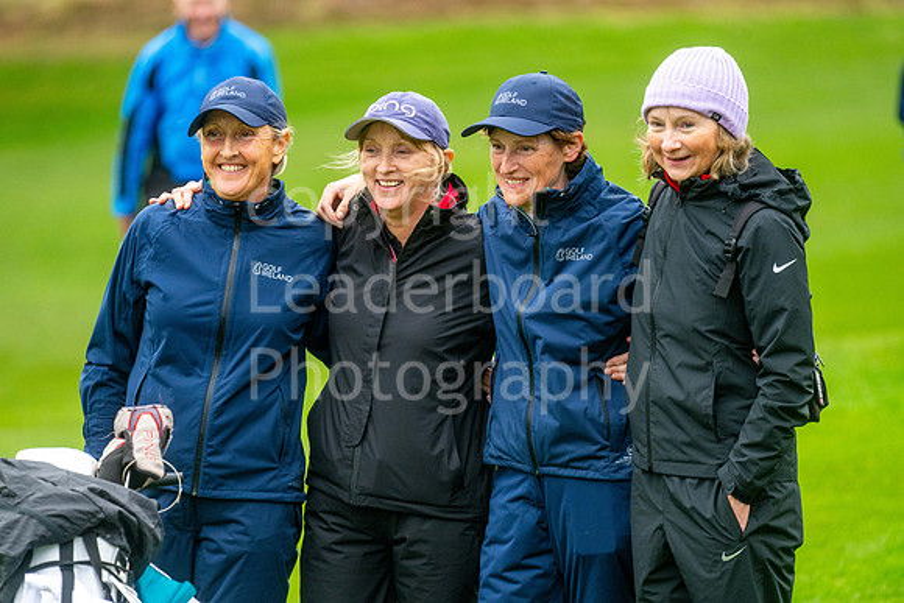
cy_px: 302
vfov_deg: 4.6
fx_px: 7535
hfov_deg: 6.9
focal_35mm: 300
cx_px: 452
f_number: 4
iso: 1250
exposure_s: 1/640
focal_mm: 300
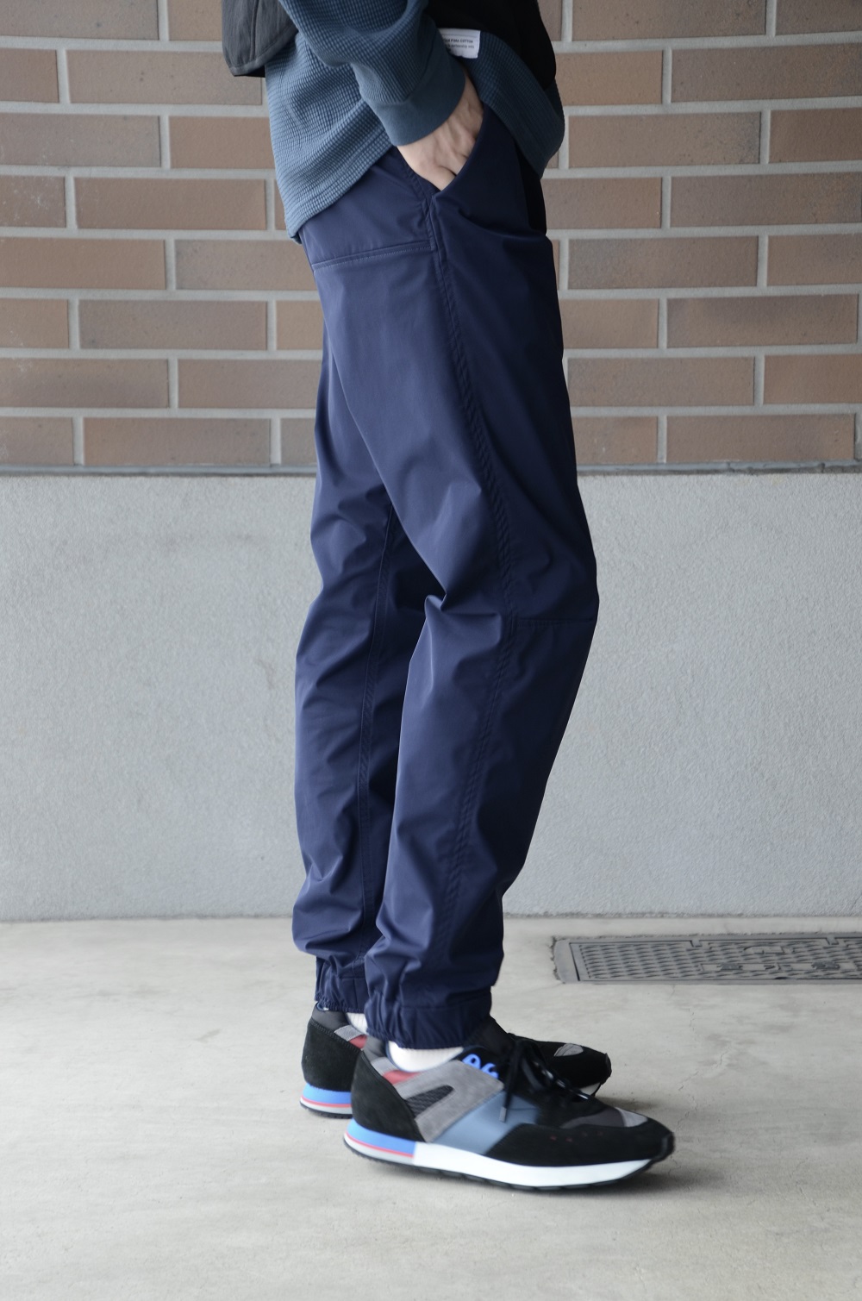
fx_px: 3137
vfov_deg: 23.4
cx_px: 431
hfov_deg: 15.6
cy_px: 650
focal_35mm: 87
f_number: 5.6
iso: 320
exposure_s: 1/125
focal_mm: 58
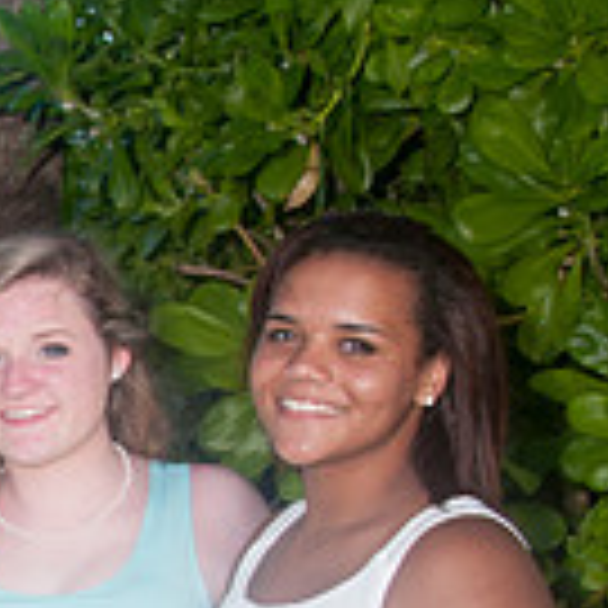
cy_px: 664
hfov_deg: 11.3
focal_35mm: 142
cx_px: -527
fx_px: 2822
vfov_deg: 12.1
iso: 200
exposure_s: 1/125
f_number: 9
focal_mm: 26
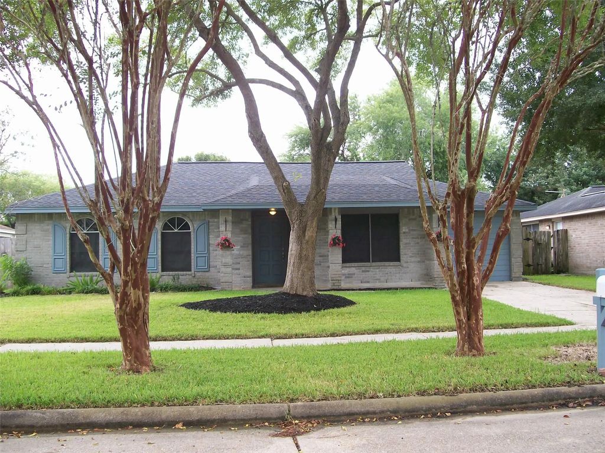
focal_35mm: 36
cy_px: 226
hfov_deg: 51.4
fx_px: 629
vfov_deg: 39.7
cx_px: 302
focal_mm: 6
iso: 80
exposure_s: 1/167
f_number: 2.7
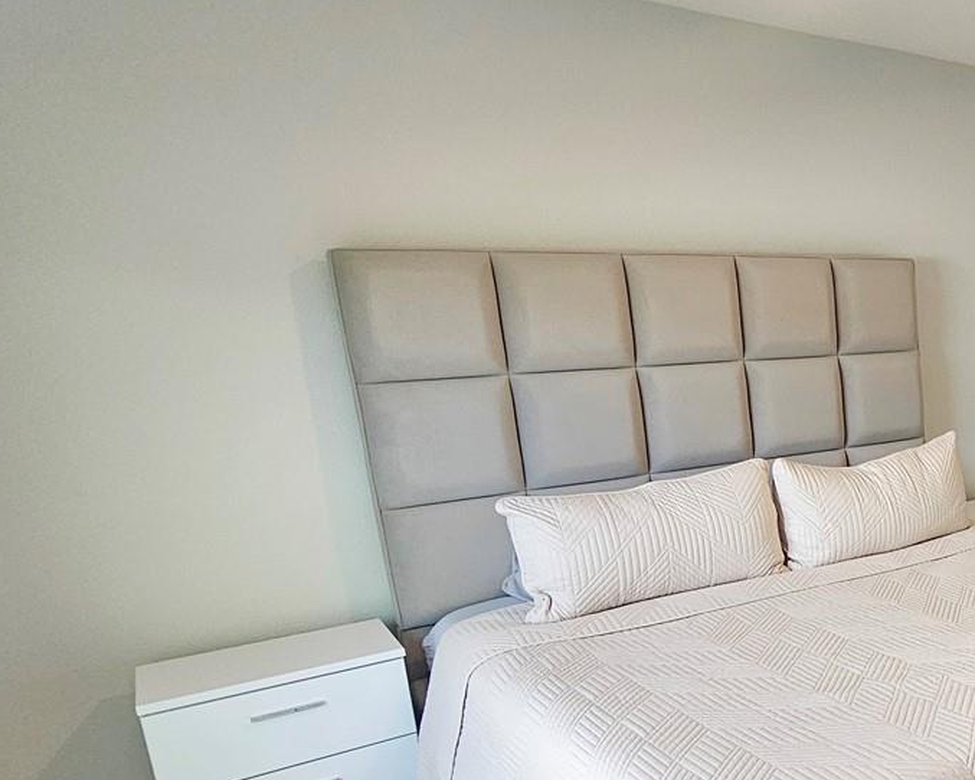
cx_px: 1023
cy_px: 529
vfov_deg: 47.6
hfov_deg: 46.6
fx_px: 865
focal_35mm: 30
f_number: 2.2
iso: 100
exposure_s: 1/60
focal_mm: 2.2
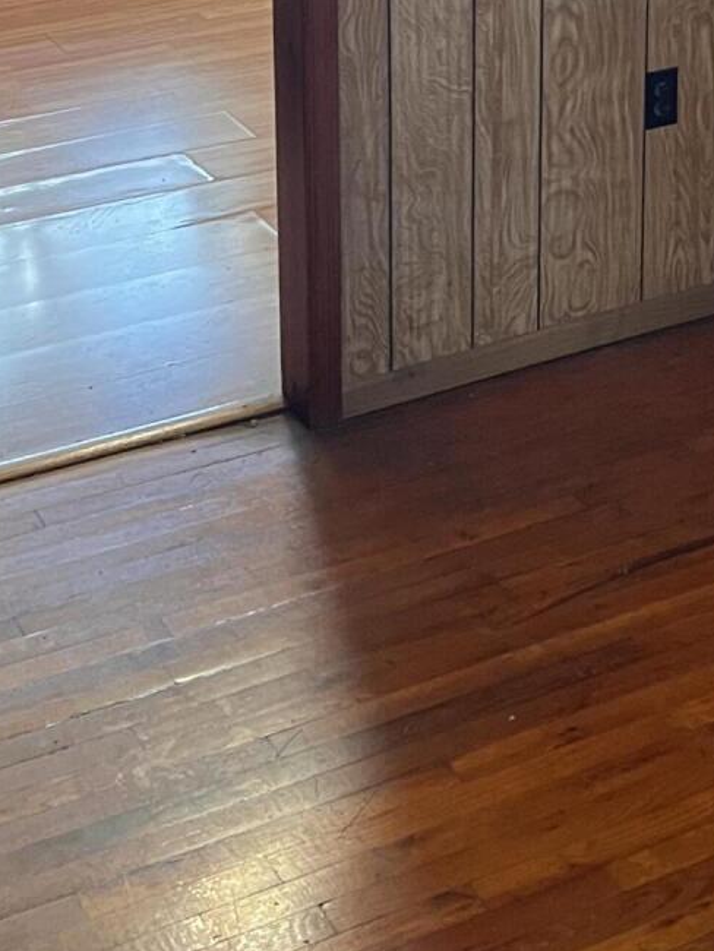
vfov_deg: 23.0
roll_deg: -0.5
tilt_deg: -13.5
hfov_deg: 18.2
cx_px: 593
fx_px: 2199
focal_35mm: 80
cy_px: -86
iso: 500
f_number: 1.5
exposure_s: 1/60
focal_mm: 5.7
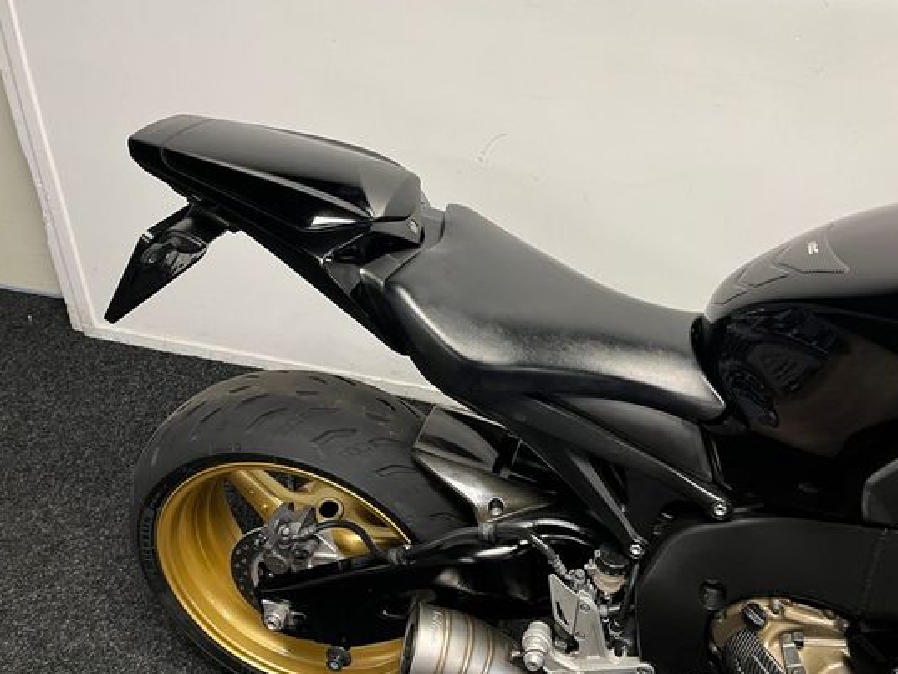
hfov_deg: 58.1
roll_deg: -1.2
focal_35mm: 31
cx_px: 510
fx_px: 804
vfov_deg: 45.3
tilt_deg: -31.0
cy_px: 281
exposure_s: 1/50
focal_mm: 5.1
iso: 100
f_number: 1.6
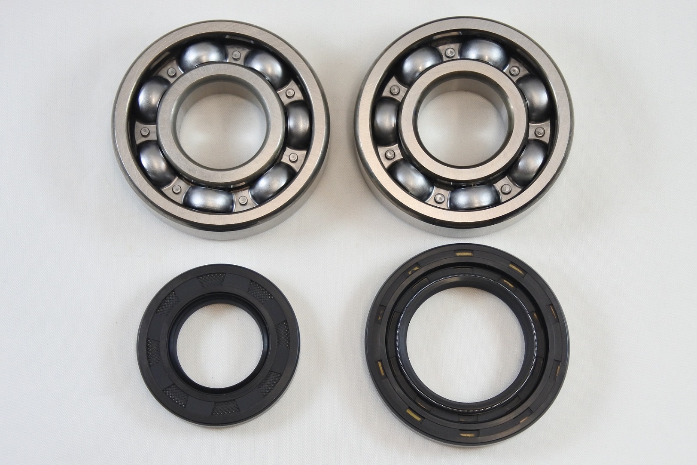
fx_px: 1568
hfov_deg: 25.1
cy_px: 232
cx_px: 348
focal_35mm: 81
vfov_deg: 16.9
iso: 720
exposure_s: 1/125
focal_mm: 30
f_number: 5.6
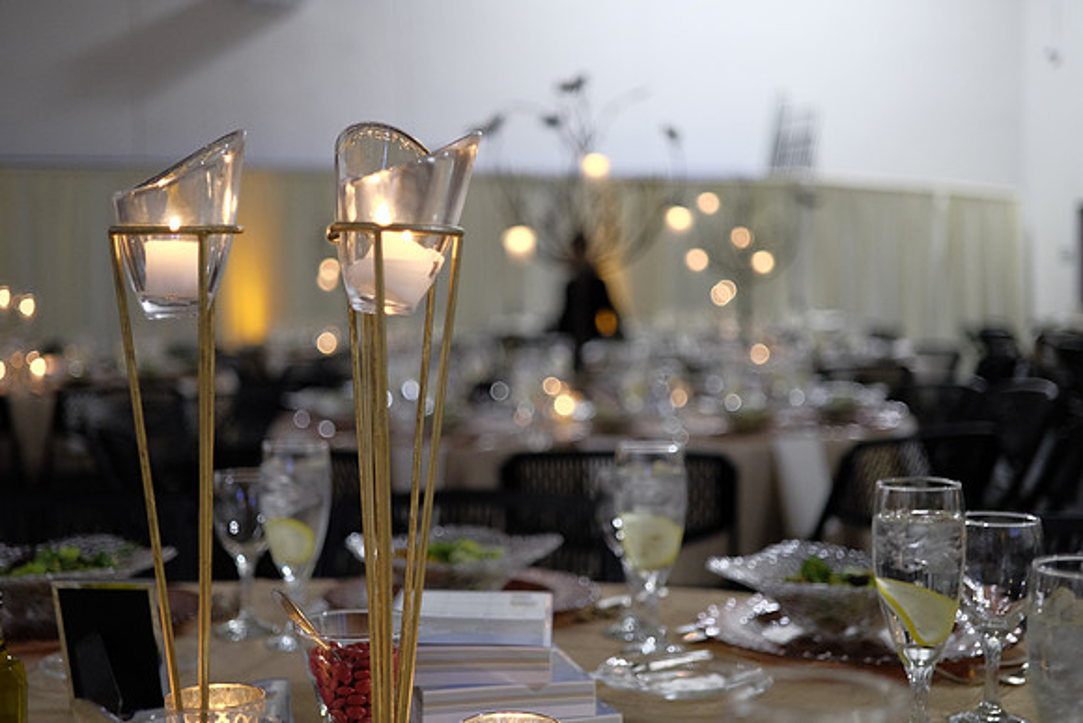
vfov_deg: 28.1
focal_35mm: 48
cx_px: 542
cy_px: 362
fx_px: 1444
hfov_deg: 41.1
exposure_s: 1/105
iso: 1600
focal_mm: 32
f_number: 1.8
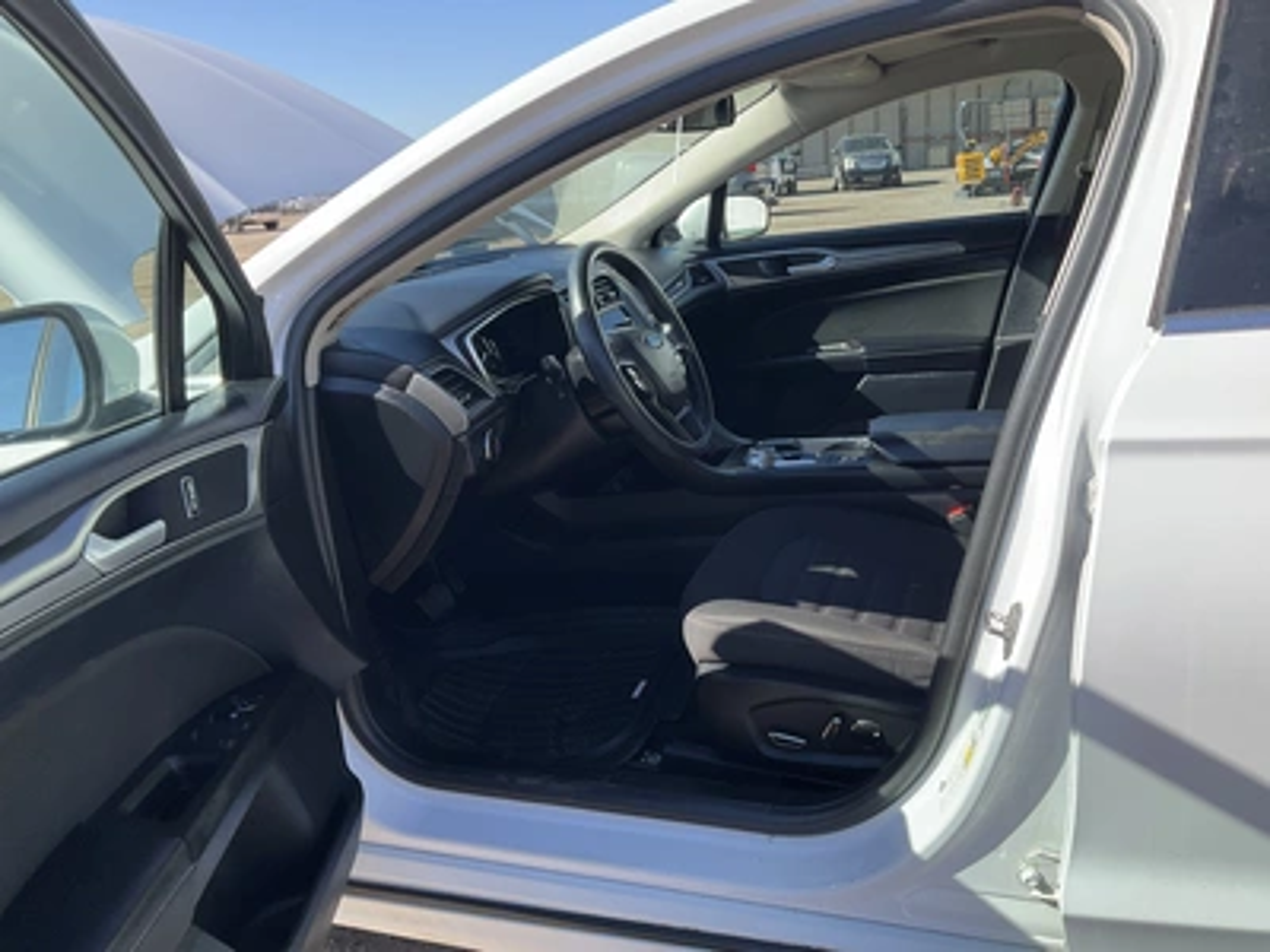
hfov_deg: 61.7
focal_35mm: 29
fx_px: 1064
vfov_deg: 48.2
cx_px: 635
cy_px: 476
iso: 25
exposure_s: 1/650
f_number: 1.8
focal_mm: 3
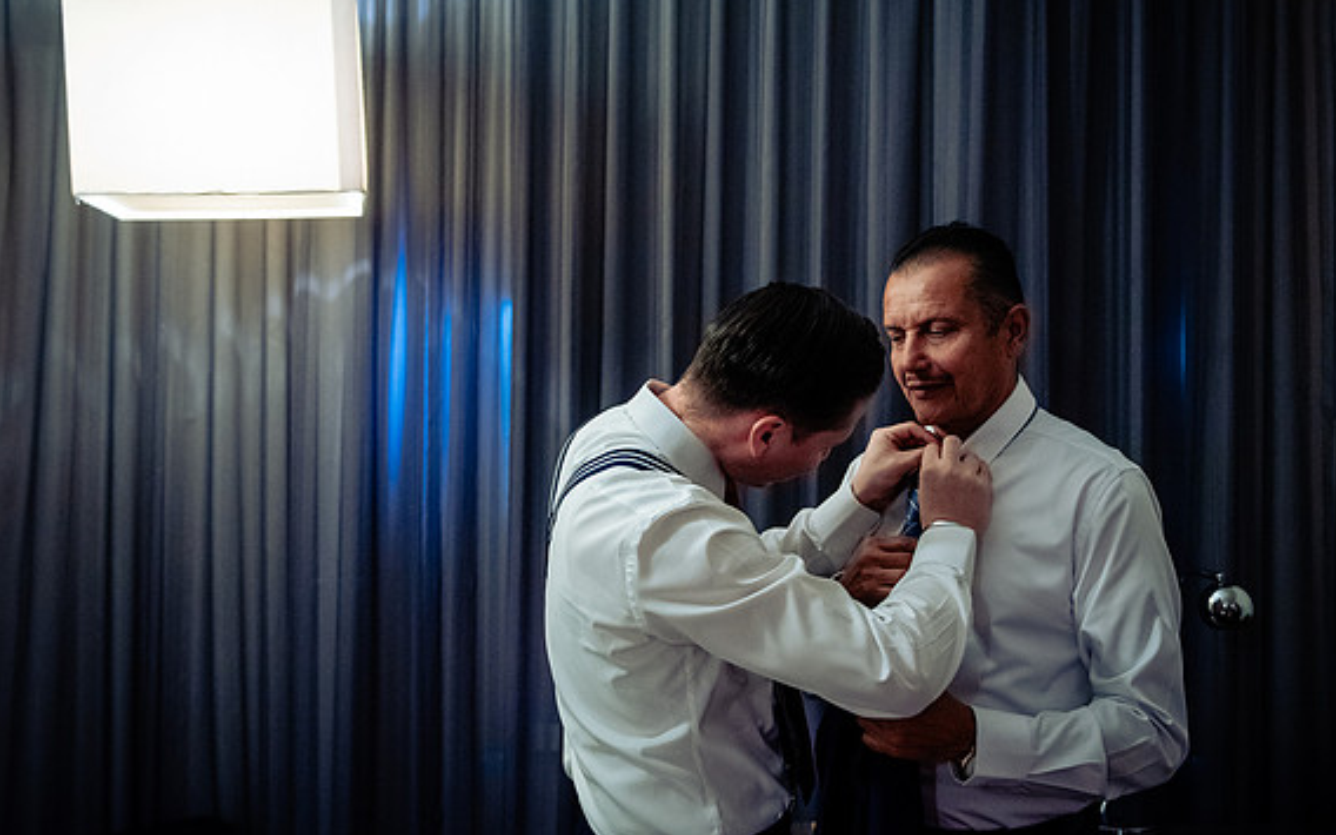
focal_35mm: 37
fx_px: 1347
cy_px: 384
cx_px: 654
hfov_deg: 52.7
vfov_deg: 34.4
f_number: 2.8
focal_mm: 32
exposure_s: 1/100
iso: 4000
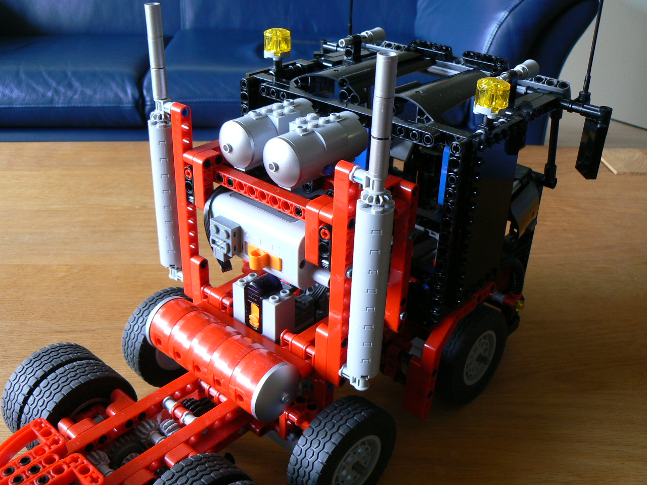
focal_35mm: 36
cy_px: 242
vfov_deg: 39.7
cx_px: 324
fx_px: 673
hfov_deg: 51.4
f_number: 3.6
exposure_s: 1/3.2
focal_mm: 6
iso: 80
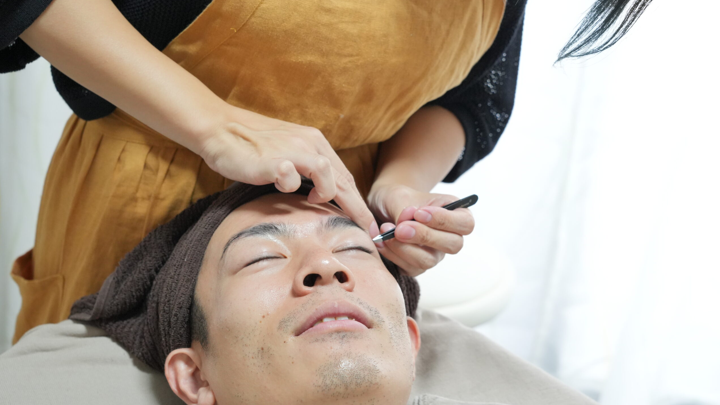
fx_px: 1413
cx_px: 358
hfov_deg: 28.6
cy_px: 239
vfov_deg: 16.3
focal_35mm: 74
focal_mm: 70
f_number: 7.1
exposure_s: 1/80
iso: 3200
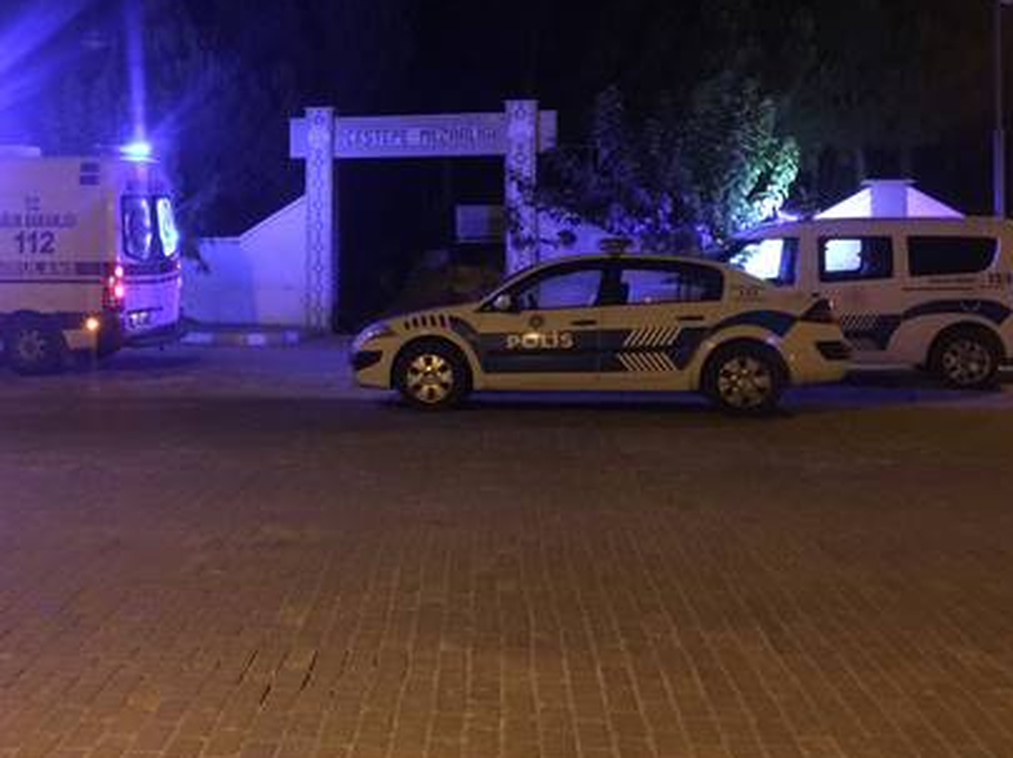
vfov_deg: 33.3
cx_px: 350
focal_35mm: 43
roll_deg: -0.3
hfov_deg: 43.4
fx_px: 1257
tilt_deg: -0.4
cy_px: 273
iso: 500
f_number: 2.2
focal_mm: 4.15
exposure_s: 1/4
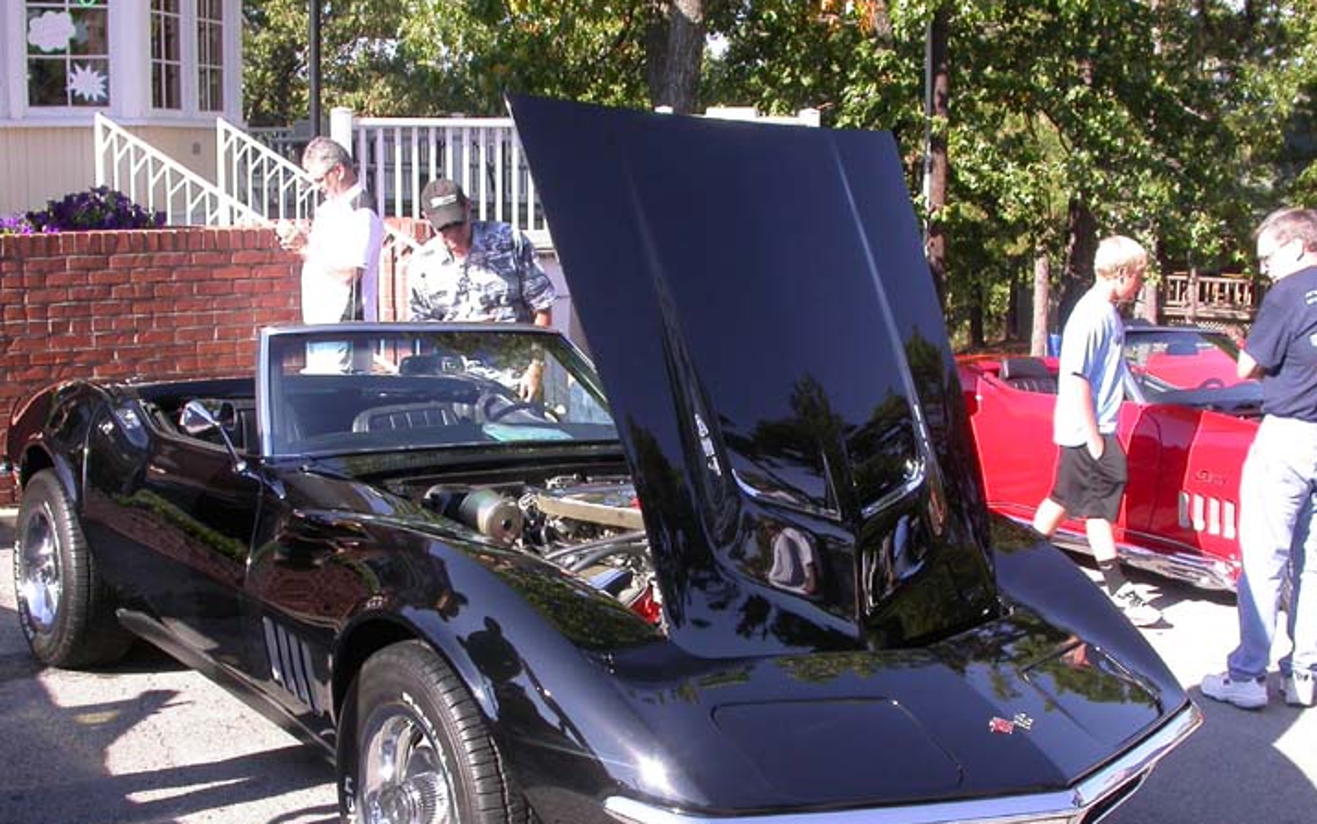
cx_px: 618
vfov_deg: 28.5
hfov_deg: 44.3
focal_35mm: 45
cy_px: 506
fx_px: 1616
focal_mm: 7.85
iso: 100
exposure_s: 1/152
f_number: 5.3
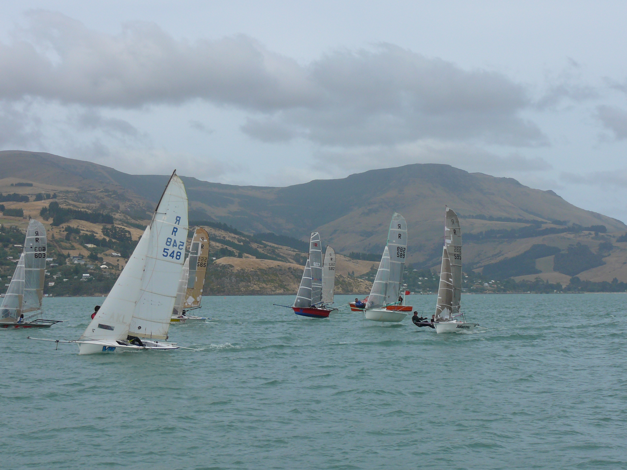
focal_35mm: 77
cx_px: 314
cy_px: 235
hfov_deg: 25.3
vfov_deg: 19.1
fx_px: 1395
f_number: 6.3
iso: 80
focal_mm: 11.5
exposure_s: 1/500
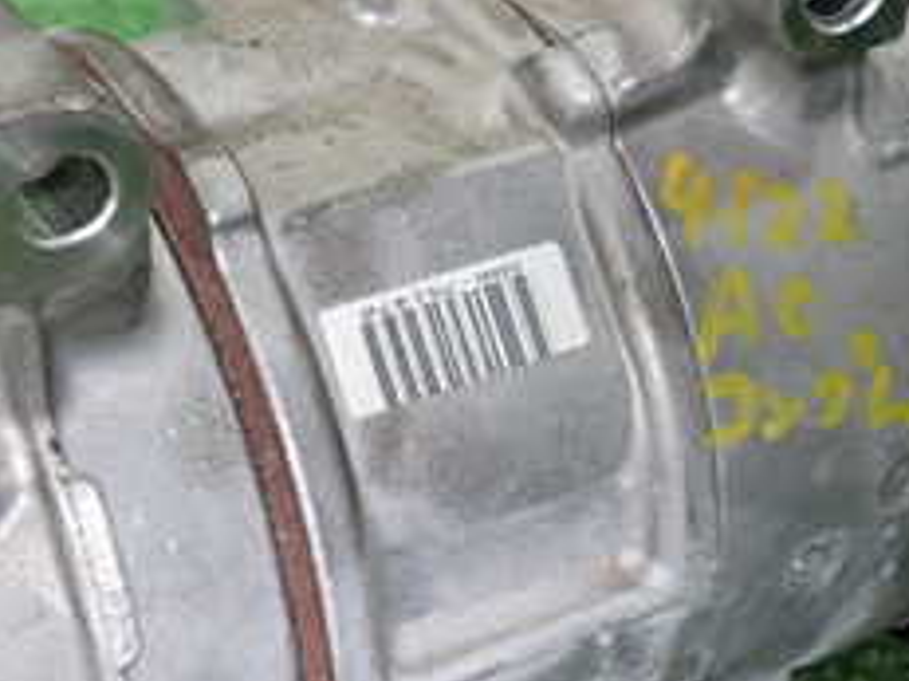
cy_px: 276
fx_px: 2047
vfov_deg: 18.9
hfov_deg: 24.9
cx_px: 291
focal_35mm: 78
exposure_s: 1/30
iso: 200
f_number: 2.3
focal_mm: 5.4
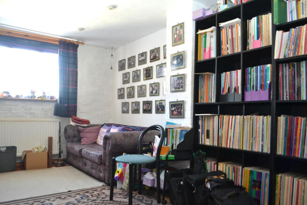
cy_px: 102
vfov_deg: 48.0
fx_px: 230
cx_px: 154
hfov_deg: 67.4
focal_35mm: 27
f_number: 3.5
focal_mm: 18
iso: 1250
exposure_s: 1/60
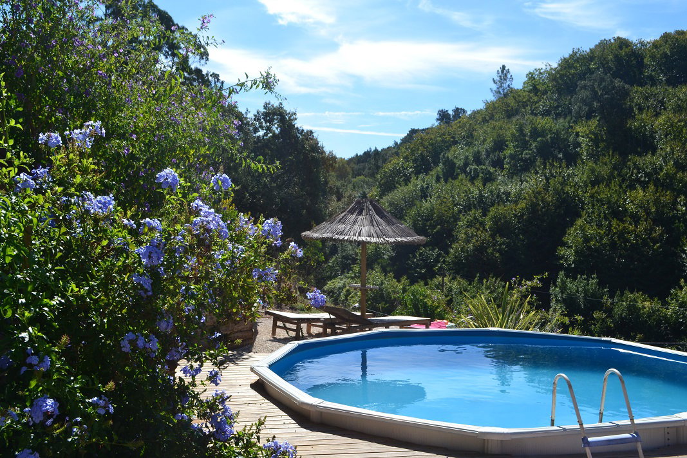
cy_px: 229
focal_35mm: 36
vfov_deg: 36.9
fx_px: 687
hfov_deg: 53.1
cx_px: 344
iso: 400
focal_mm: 24
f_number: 11
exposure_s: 1/400
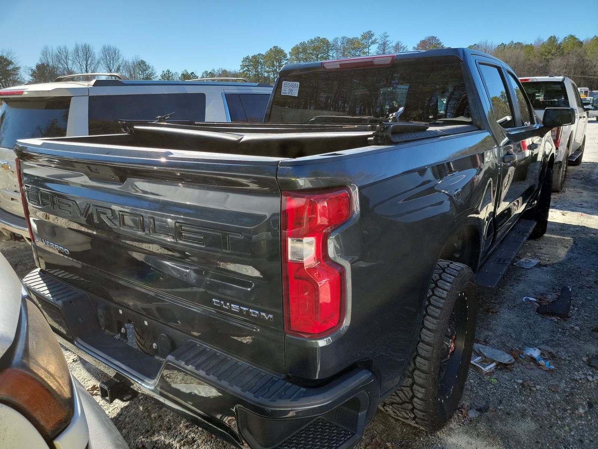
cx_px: 299
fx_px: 415
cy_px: 224
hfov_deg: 71.6
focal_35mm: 24
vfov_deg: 56.8
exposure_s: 1/320
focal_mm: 6.7
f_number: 1.8
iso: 50
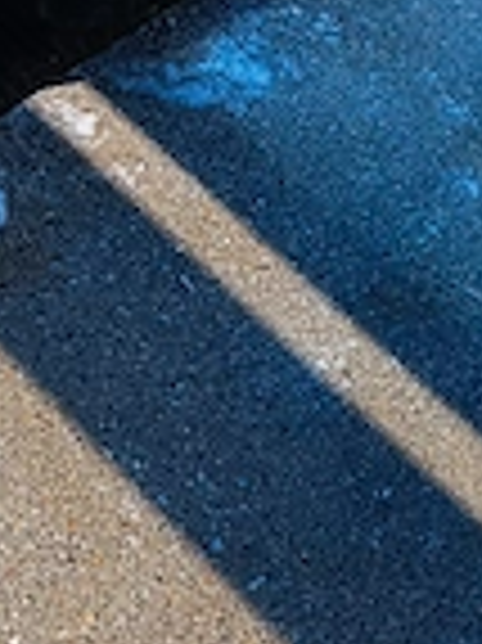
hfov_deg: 21.9
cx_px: 248
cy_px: -225
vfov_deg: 24.7
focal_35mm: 67
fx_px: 1246
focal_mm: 5.59
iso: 56
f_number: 1.88
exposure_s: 1/1290
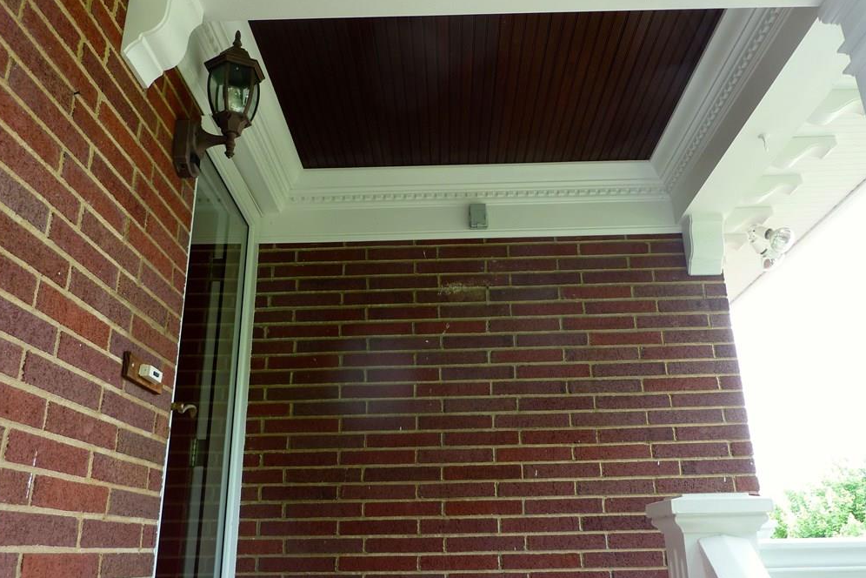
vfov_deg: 42.3
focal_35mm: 31
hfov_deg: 60.3
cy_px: 273
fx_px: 746
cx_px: 436
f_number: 3.4
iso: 80
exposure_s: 1/30
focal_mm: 4.7
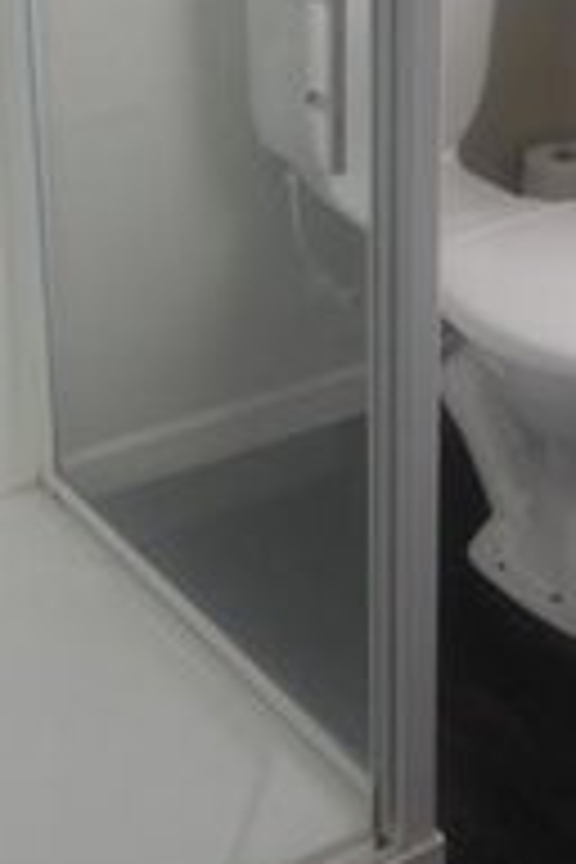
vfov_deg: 23.4
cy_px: 194
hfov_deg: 15.9
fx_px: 2064
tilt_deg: -23.1
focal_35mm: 86
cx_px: 216
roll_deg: +2.0
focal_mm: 4.12
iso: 50
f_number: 2.4
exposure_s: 1/102
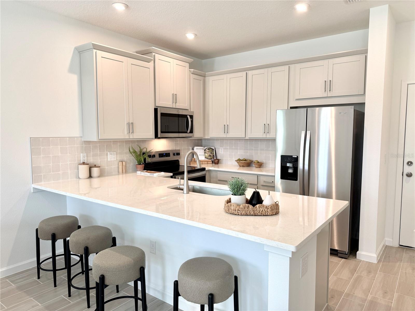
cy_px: 156
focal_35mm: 24
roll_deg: +0.3
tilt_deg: -4.9
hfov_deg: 71.6
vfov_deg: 56.8
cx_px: 208
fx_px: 288
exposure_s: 1/120
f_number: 1.78
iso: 64
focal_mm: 6.76
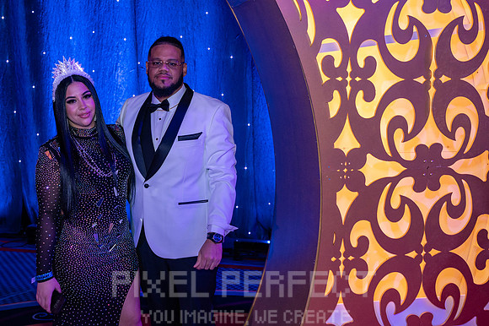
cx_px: 213
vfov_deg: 32.8
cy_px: 142
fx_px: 552
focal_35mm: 41
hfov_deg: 47.6
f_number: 4
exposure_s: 1/60
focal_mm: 36
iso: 2000
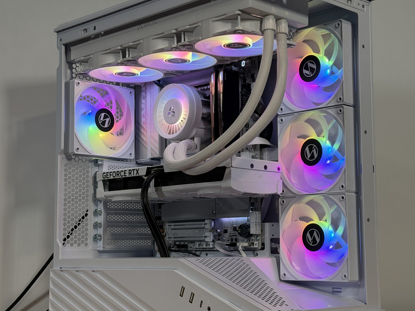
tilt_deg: +4.8
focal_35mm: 64
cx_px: 217
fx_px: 767
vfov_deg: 22.9
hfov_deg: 30.3
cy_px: 157
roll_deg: +0.3
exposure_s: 1/206
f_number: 1.78
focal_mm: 6.76
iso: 100
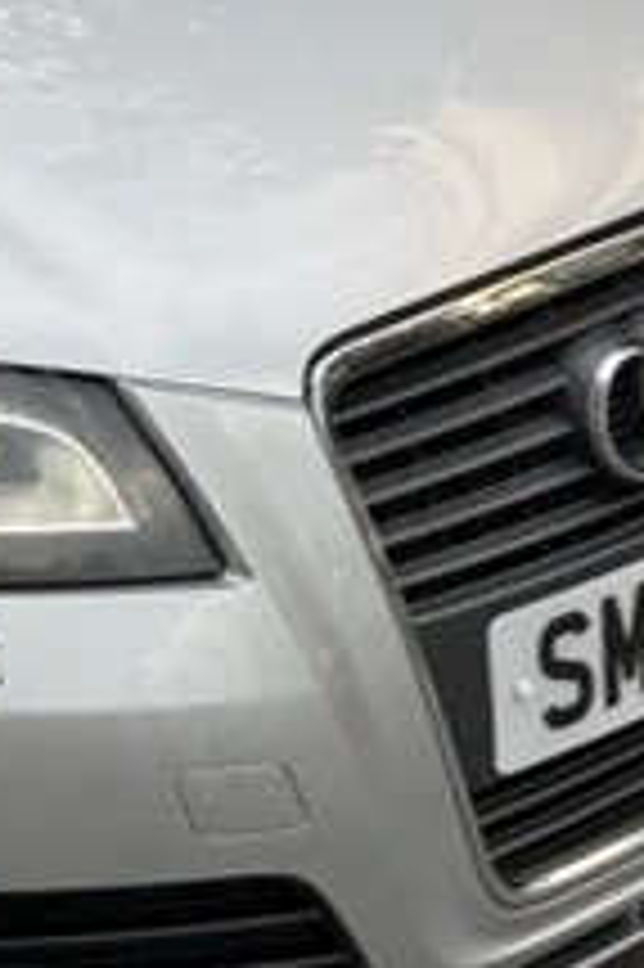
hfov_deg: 8.7
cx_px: -261
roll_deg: +0.8
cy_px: -599
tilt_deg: -7.2
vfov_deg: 12.4
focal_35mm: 155
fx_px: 4166
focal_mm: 6.76
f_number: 1.78
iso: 80
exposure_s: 1/1230
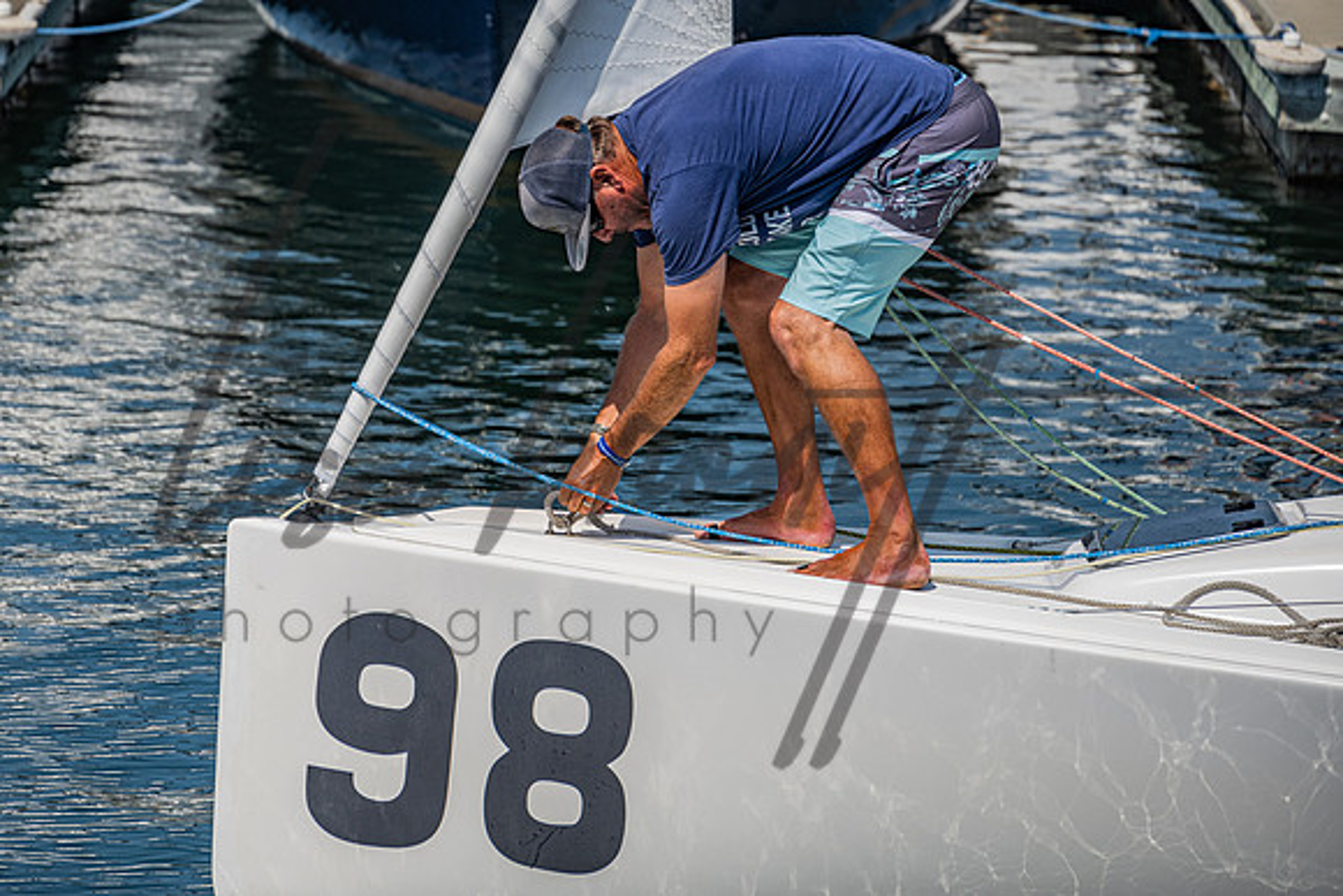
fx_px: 9686
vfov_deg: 5.3
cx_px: 471
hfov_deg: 7.9
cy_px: 348
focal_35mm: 260
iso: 125
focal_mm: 200
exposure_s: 1/1000
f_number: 6.3
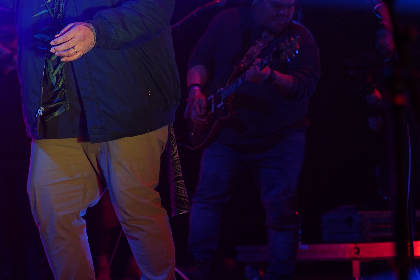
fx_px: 2438
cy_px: 81
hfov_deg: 9.8
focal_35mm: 209
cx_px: 71
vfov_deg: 6.6
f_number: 4
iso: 500
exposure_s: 1/125
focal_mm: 105
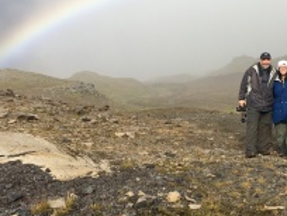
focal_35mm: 52
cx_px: 227
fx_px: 431
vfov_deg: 27.8
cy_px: 68
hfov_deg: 35.7
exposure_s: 1/2653
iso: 25
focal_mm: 4.15
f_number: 2.2
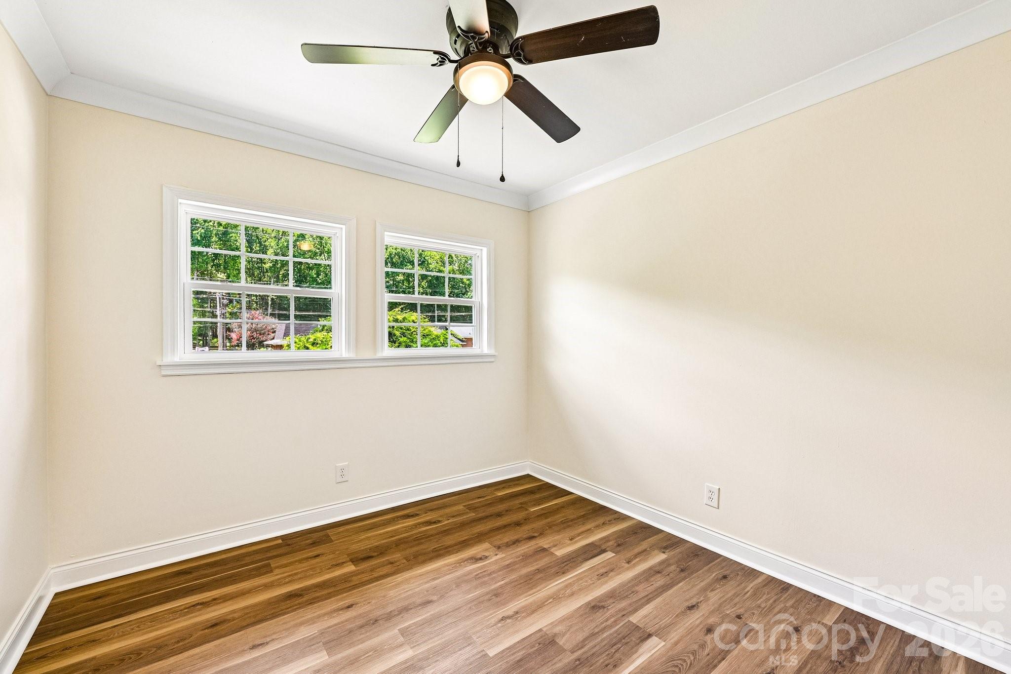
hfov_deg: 104.3
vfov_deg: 81.2
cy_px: 337
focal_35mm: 14
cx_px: 506
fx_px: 393
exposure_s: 1/15
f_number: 8
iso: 250
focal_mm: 14
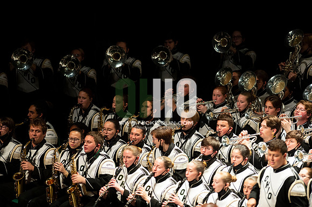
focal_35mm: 300
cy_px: 104
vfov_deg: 4.6
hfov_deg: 6.9
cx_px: 156
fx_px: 2598
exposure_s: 1/500
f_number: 2.8
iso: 3200
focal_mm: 300
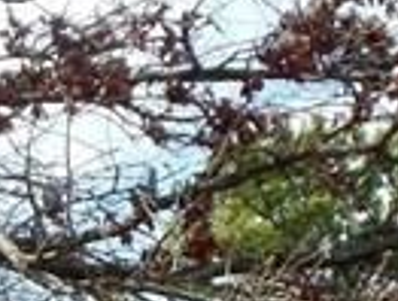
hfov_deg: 7.4
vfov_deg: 5.7
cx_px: -419
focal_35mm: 257
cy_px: 614
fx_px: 2963
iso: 125
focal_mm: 6
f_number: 3.5
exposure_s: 1/800
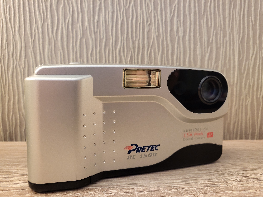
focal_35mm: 26
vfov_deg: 53.1
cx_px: 132
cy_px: 98
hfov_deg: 67.3
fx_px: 198
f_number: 1.8
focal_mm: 4.25
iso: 640
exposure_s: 1/50
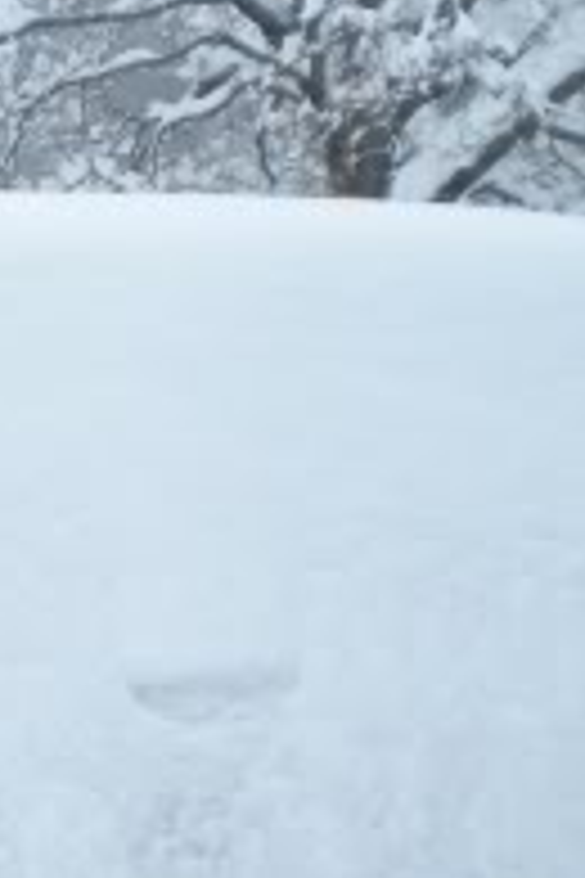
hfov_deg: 10.3
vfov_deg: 15.7
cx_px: -234
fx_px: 3169
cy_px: 576
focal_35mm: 130
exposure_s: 1/240
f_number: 3.1
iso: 64
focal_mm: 6.3
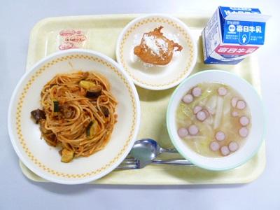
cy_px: 105
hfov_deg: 71.6
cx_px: 140
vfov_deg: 56.8
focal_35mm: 24
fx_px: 194
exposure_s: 1/50
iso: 400
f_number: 2.2
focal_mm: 4.3
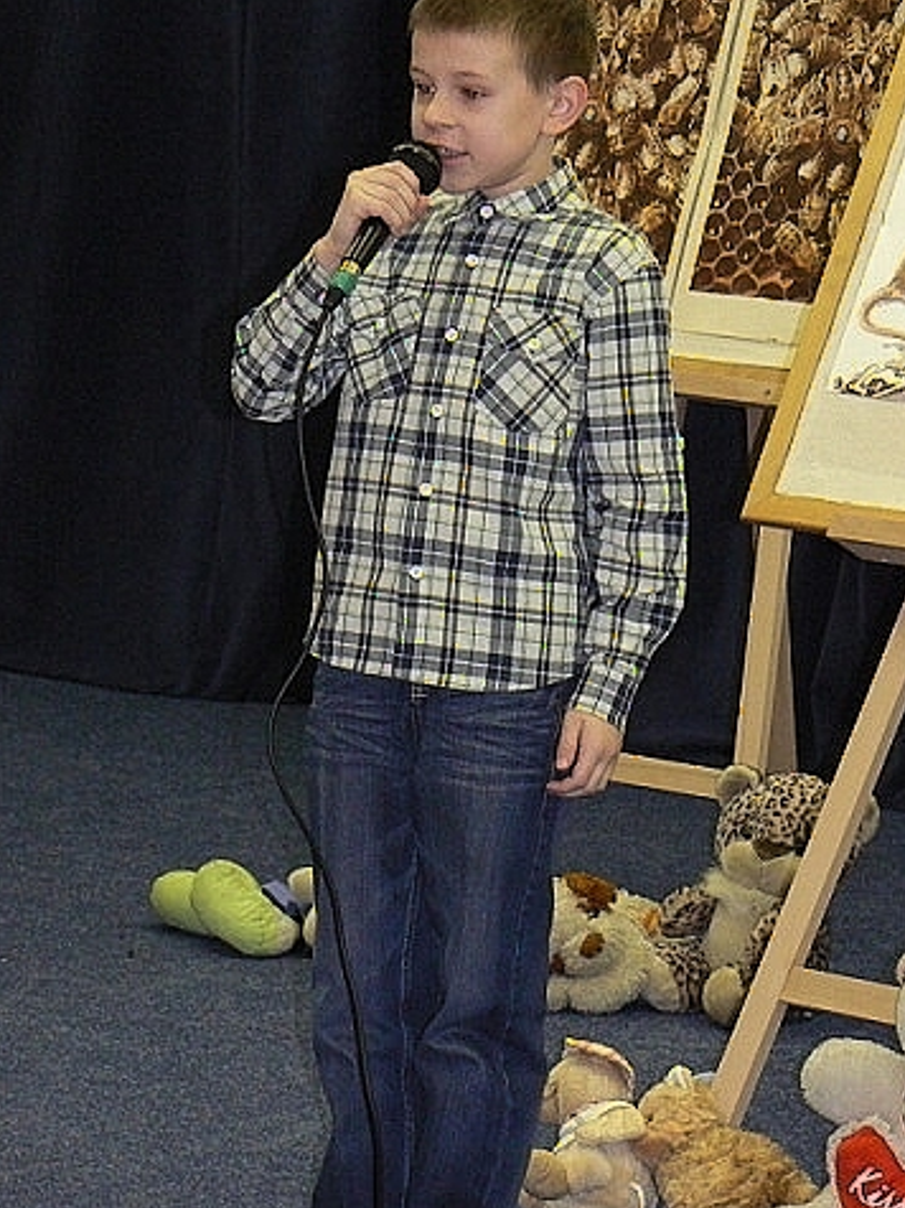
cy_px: 643
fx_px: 5127
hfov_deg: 10.1
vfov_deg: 13.4
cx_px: 506
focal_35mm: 147
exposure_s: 1/30
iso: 200
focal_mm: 18.2
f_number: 3.2
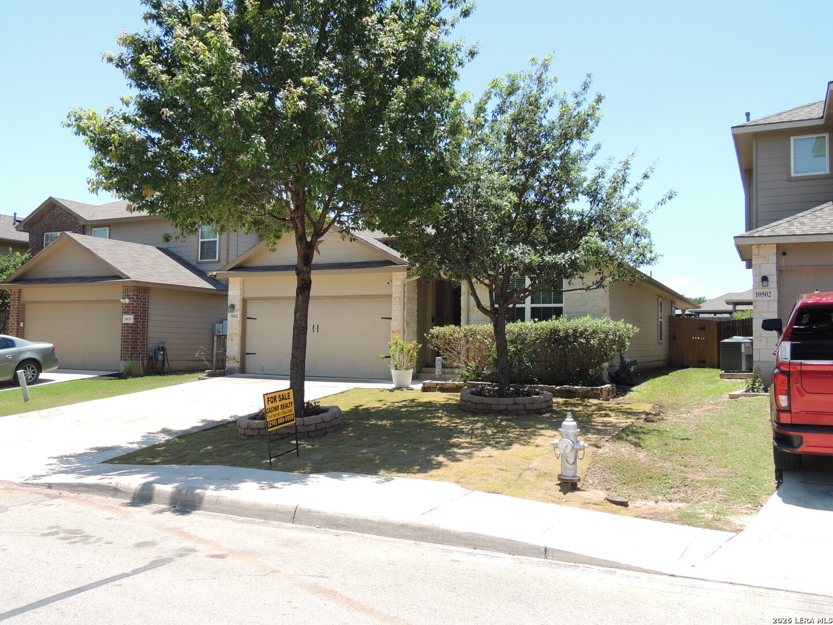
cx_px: 416
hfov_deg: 60.0
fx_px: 722
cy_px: 312
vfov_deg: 46.8
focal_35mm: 30
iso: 100
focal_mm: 5.3
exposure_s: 1/640
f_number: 3.1
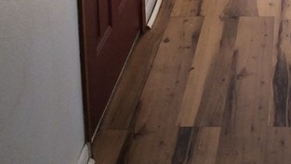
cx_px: 269
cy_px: -161
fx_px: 880
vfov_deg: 9.9
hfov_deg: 18.4
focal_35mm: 114
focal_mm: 3.3
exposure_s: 1/120
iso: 40
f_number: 2.4
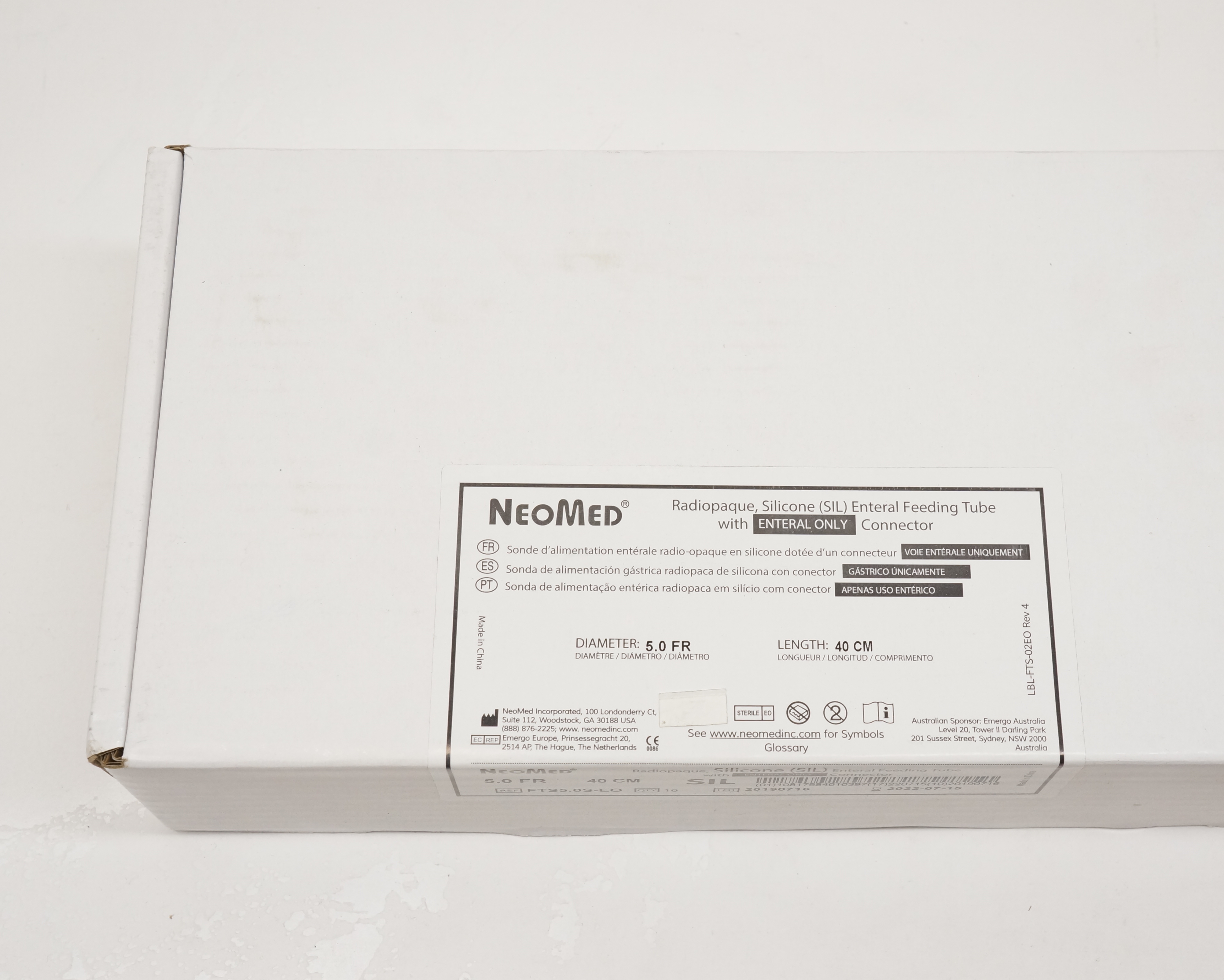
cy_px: 484
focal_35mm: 47
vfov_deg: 32.4
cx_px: 697
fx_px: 1687
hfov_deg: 39.8
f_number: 8
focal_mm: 27
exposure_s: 1/100
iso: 800
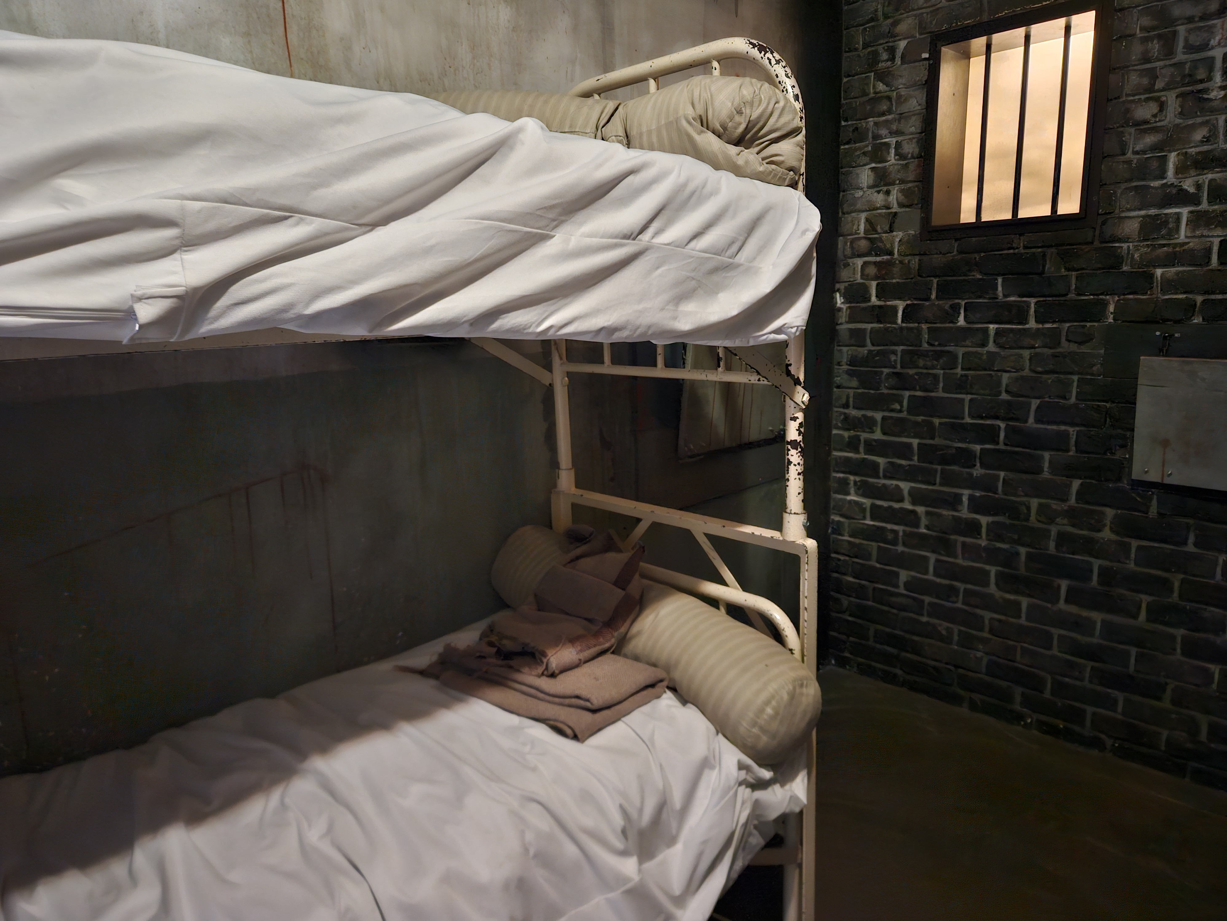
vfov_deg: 58.9
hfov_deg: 73.9
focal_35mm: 23
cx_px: 614
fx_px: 815
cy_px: 460
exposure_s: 1/12
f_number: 1.8
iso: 1600
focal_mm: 5.4
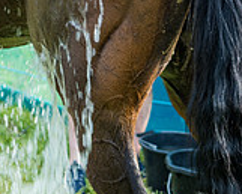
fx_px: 1491
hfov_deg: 9.0
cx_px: -157
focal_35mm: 208
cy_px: -32
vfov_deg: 7.4
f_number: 4
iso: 50
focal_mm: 48
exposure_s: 1/100
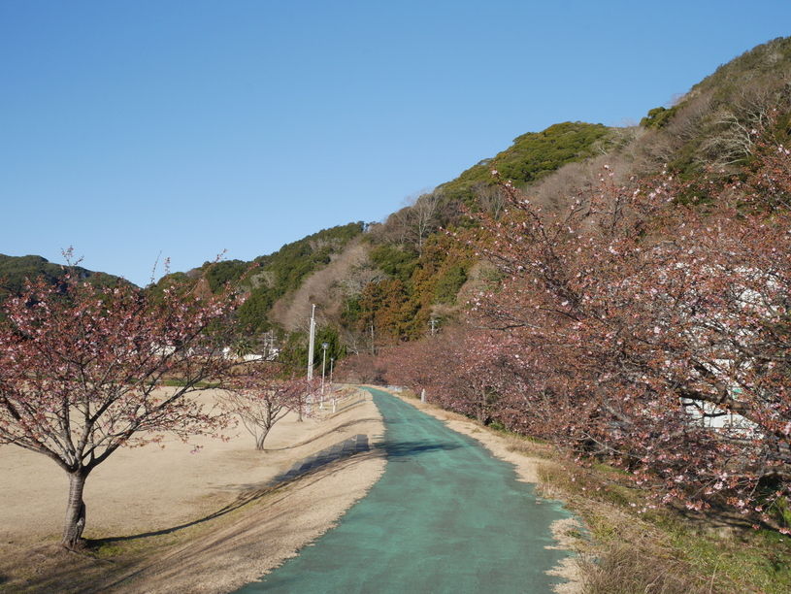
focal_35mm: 34
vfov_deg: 41.8
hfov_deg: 53.9
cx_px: 396
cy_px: 297
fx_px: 777
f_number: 8
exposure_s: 1/400
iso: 200
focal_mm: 17
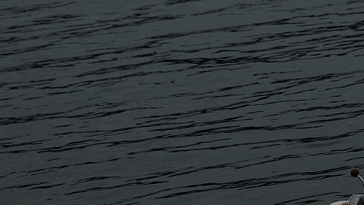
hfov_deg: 7.4
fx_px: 2771
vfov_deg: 4.2
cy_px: 181
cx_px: 522
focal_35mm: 287
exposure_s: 1/640
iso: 200
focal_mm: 55
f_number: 4
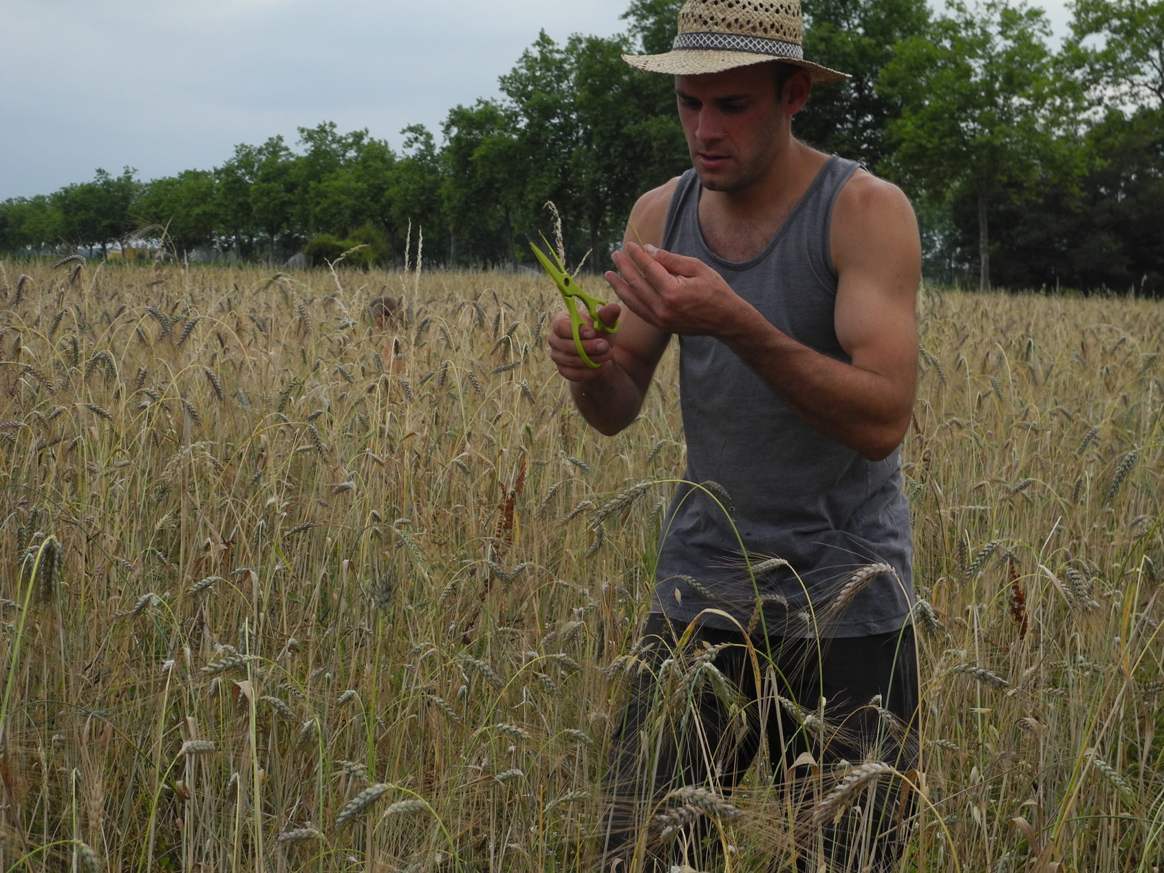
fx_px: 1513
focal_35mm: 45
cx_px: 582
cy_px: 436
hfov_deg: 42.1
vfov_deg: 32.2
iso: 100
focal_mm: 9.7
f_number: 3.2
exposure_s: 1/312
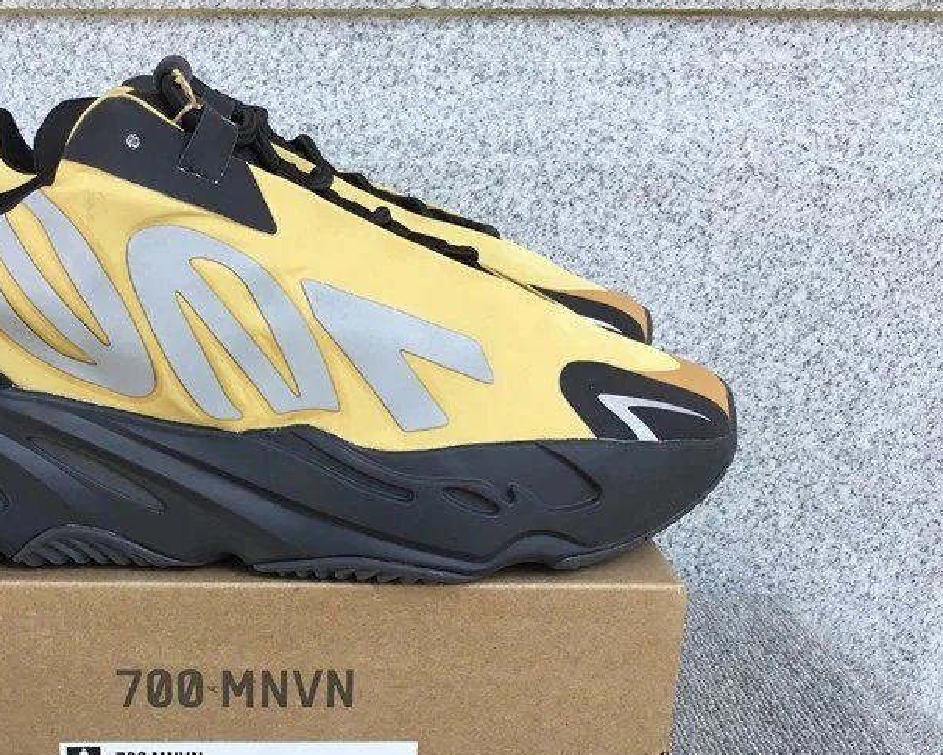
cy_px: 505
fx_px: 1256
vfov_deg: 33.1
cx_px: 248
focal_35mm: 45
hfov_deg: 40.1
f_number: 2.4
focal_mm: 3.3
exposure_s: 1/199
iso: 25
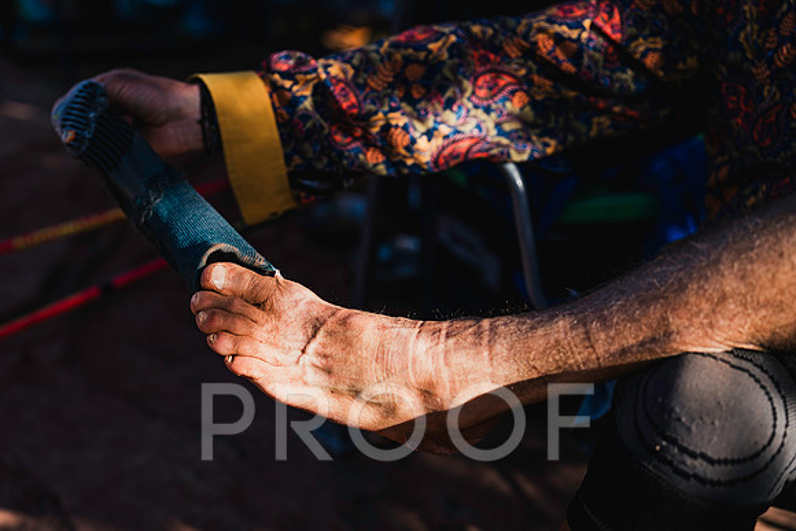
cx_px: 315
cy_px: 321
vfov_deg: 22.5
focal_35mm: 60
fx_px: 1336
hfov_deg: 33.1
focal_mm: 50
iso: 100
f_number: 2.2
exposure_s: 1/1600
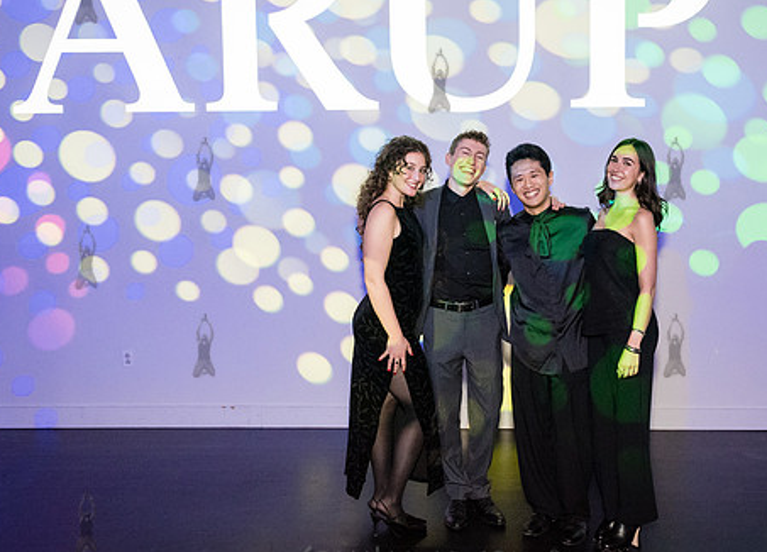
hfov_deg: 55.4
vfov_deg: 41.9
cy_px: 257
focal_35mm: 33
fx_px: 721
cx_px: 477
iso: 8000
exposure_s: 1/160
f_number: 3.5
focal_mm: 24
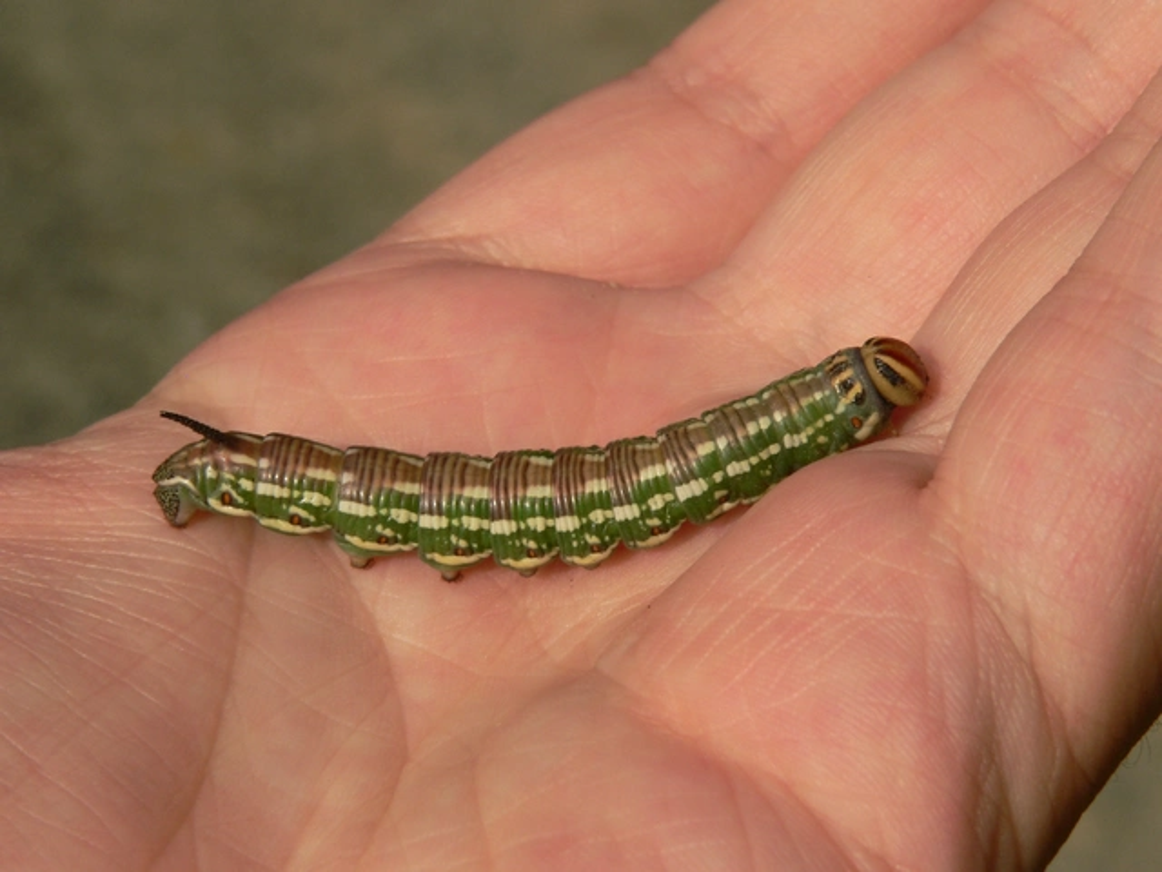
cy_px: 436
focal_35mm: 105
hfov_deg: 18.7
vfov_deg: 14.1
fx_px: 3525
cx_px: 581
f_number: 5.6
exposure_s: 1/640
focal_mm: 17.4
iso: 100
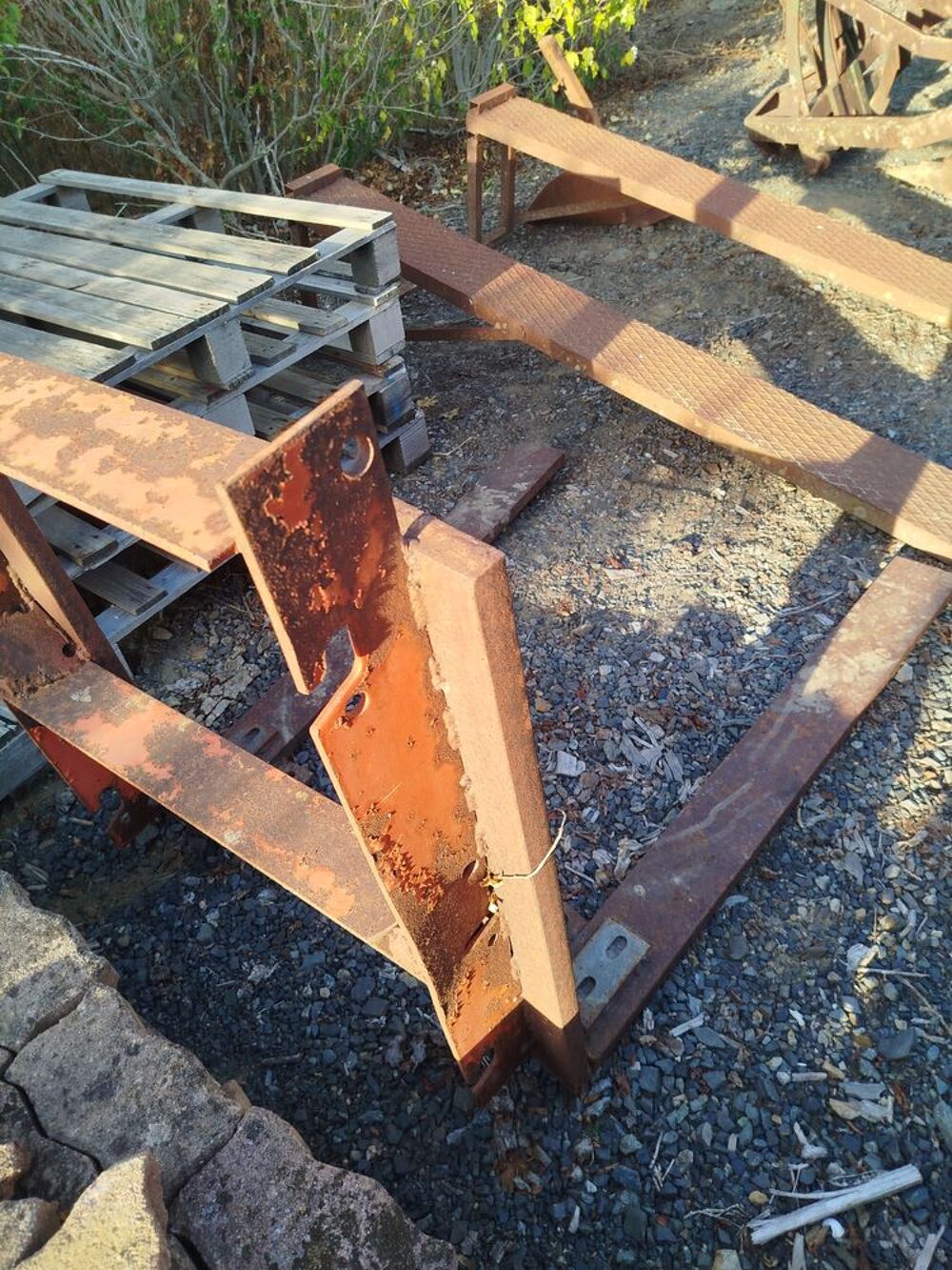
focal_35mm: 24
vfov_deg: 71.6
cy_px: 635
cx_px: 476
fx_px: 880
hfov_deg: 56.8
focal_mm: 5.31
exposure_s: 1/165
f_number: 1.7
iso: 50
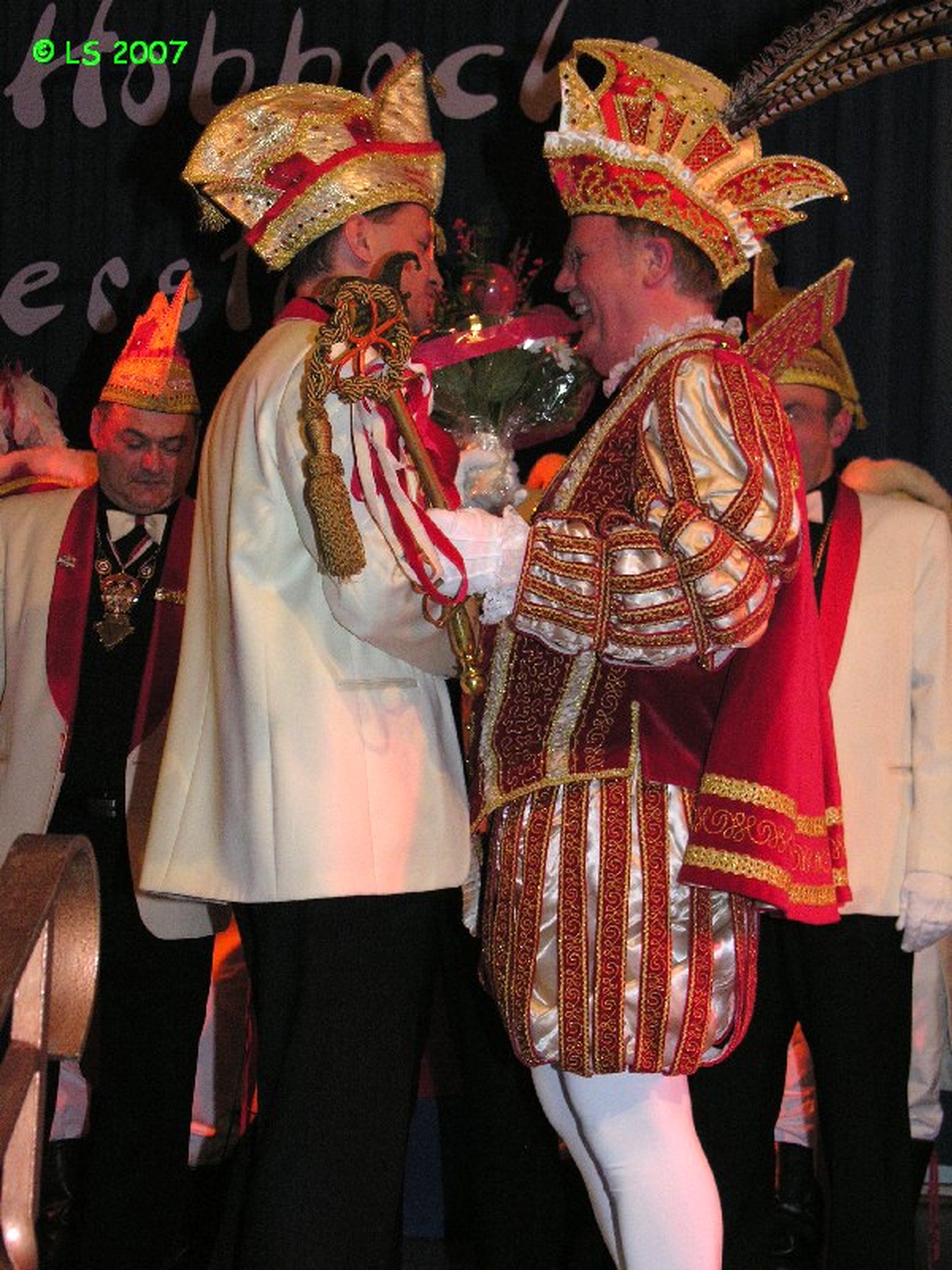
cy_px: 635
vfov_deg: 27.4
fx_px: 2603
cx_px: 476
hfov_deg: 20.7
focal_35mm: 71
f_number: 4.2
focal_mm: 18
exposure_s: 1/60.1
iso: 200
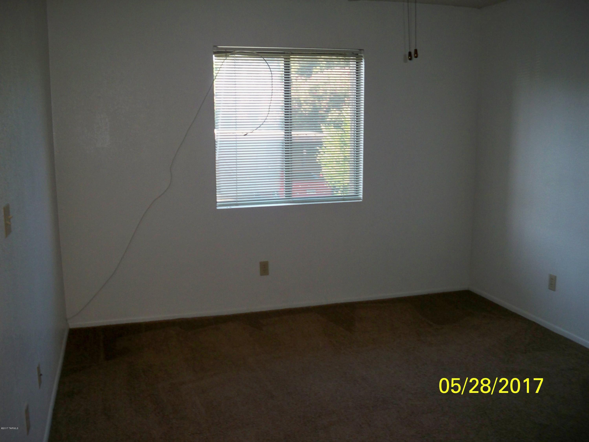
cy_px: 221
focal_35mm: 35
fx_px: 596
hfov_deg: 52.6
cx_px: 294
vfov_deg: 40.7
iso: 200
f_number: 3.1
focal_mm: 6.3
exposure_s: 1/60
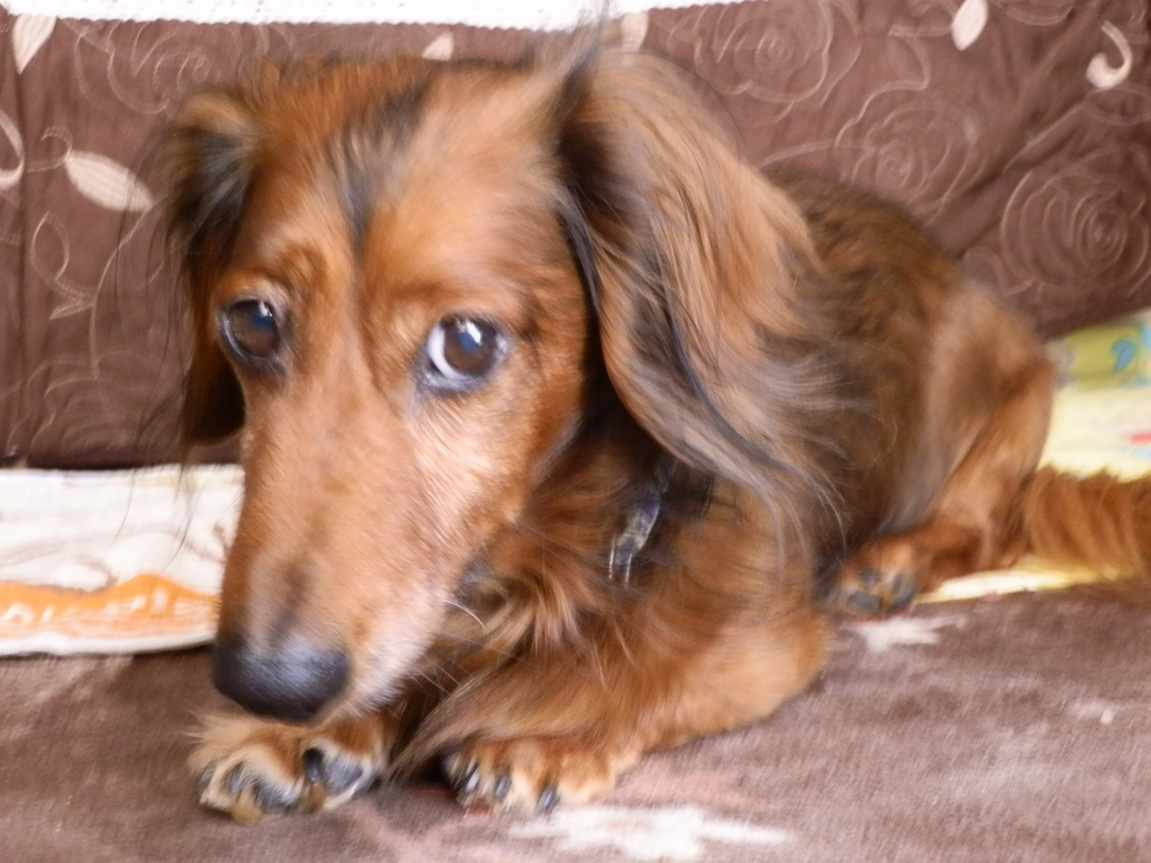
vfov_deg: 28.0
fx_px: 1729
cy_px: 432
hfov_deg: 36.8
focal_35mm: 52
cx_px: 576
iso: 400
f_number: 3.8
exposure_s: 1/4
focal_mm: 9.38
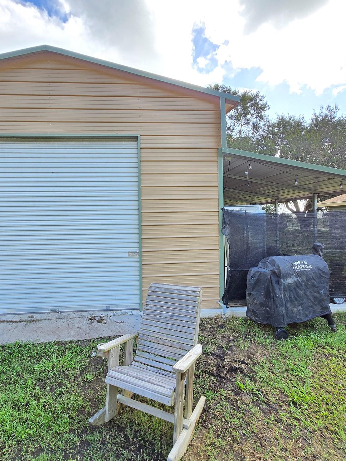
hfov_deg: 70.7
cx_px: 134
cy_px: 223
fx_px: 240
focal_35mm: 18
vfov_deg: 87.7
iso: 25
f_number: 2.2
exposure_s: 1/120
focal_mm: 1.7
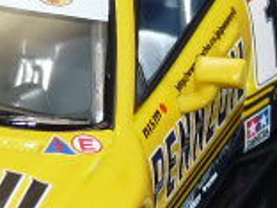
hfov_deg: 2.9
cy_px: 68
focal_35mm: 679
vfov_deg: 2.2
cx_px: -30
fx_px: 5433
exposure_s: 1/40
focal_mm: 16.7
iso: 100
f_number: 3.4
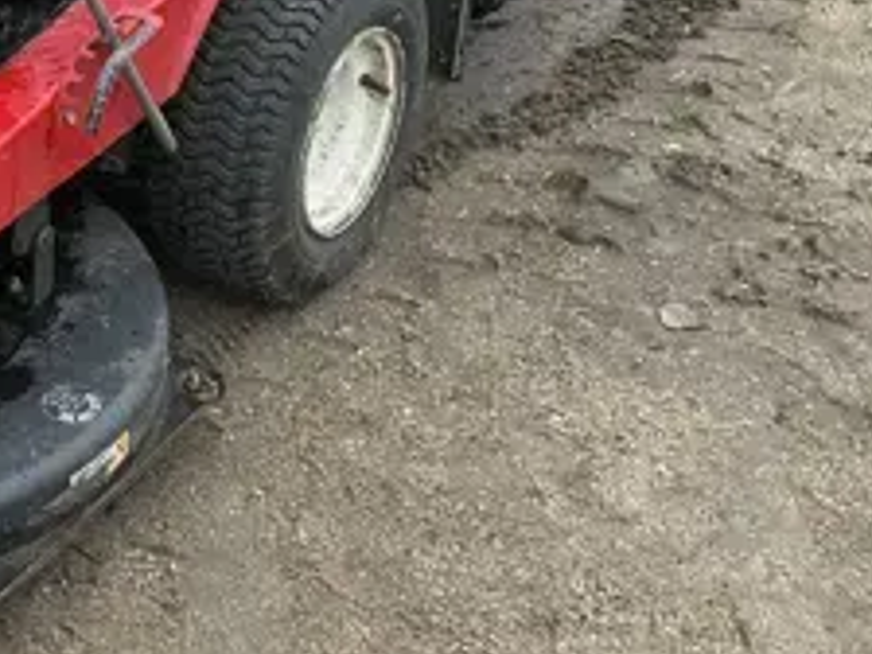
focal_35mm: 83
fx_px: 2091
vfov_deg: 17.7
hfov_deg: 21.8
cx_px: -175
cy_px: 191
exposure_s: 1/122
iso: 32
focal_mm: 3
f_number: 1.8
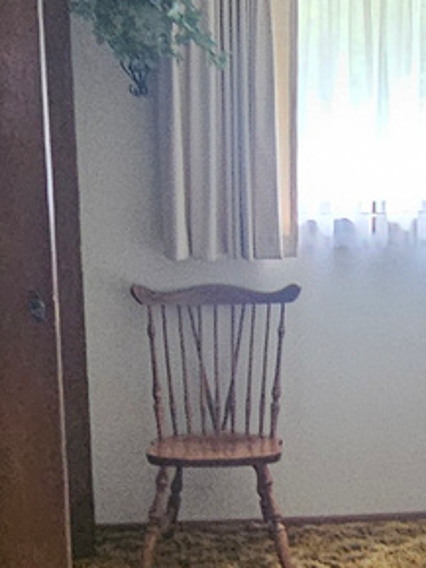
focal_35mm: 69
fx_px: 1131
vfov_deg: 27.8
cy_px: 415
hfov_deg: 21.2
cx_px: 310
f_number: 2.2
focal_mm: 2.2
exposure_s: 1/24
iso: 800
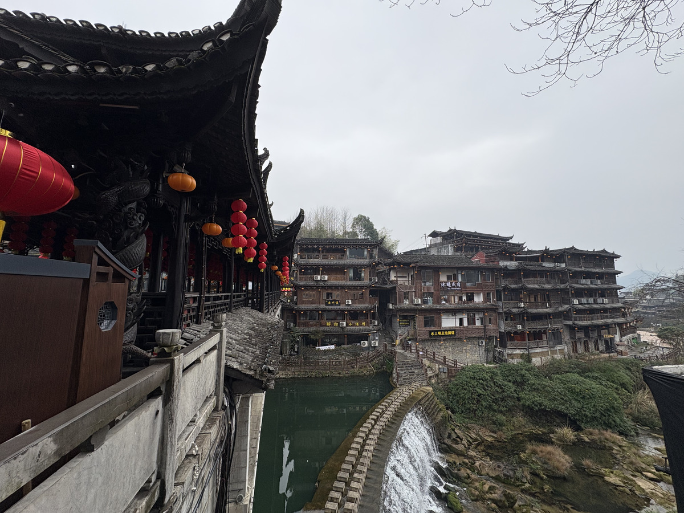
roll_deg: +0.3
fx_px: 277
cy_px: 256
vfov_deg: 85.7
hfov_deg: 102.1
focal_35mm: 14
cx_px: 342
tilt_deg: +7.6
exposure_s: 1/479
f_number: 2.2
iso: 40
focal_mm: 2.22
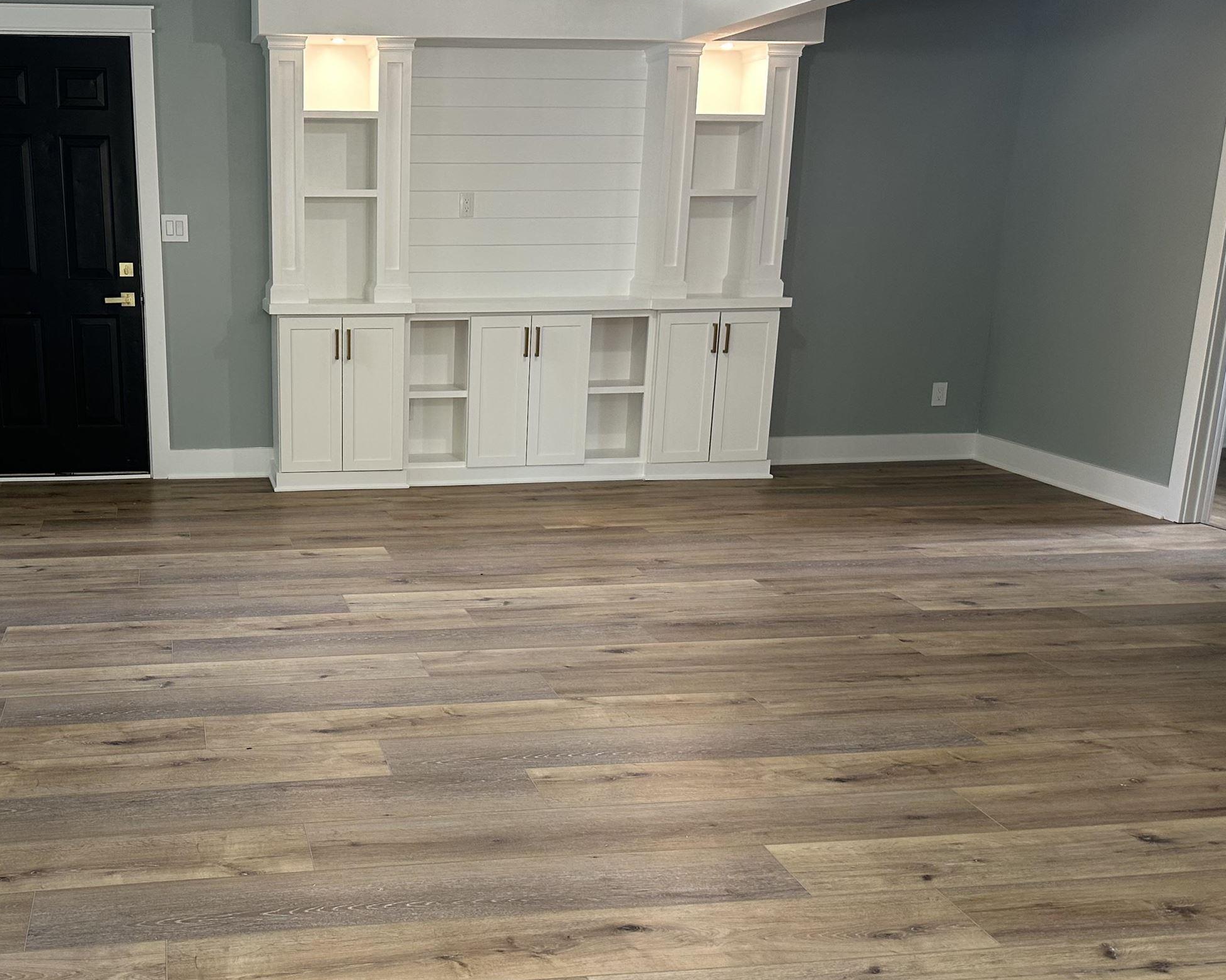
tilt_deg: -14.5
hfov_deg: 47.7
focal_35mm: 37
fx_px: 1343
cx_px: 342
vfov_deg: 40.0
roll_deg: -0.2
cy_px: 559
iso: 160
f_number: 1.78
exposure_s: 1/60
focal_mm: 6.86
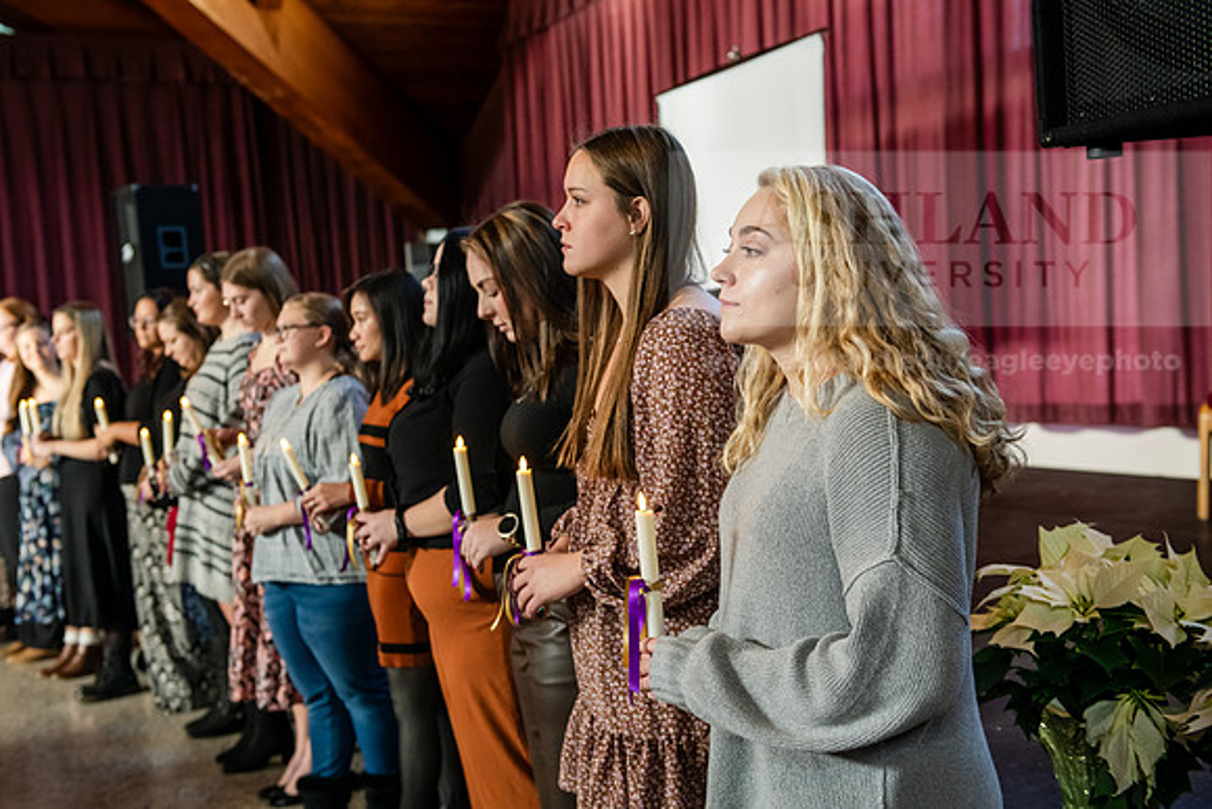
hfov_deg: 41.1
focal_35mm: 48
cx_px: 606
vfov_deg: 28.1
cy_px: 404
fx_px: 1616
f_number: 4
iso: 2000
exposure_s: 1/200
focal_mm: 48
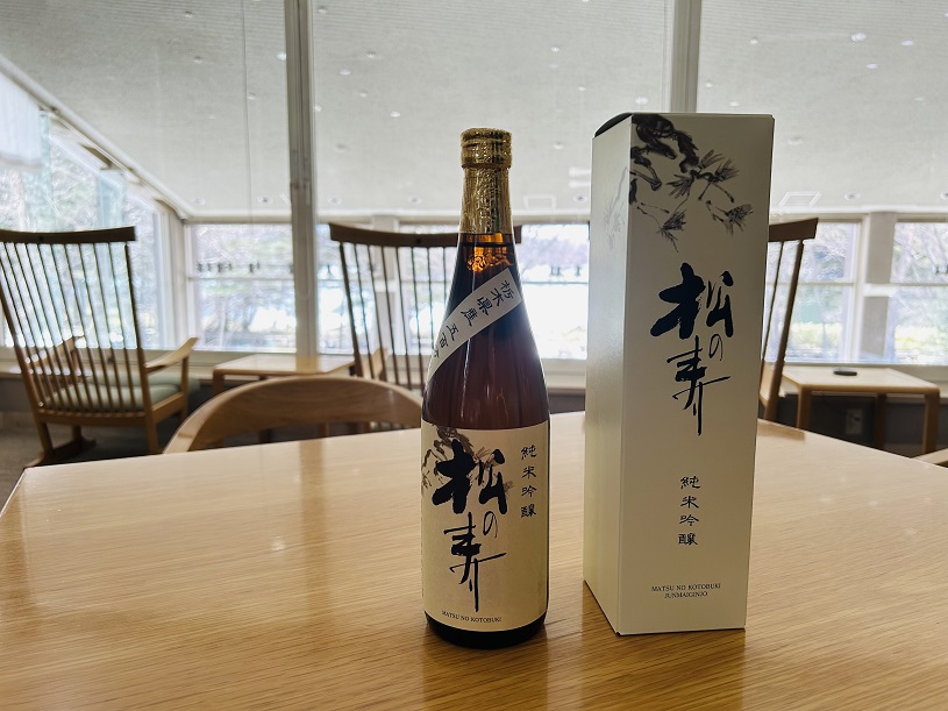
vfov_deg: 53.1
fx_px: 712
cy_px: 356
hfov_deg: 67.3
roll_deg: -0.3
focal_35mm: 26
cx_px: 474
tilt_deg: -7.0
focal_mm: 5.7
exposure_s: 1/121
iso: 80
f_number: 1.5
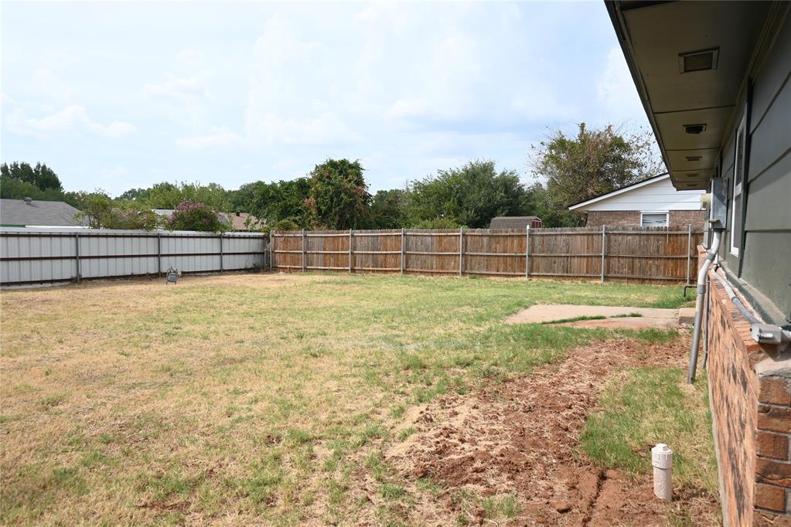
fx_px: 527
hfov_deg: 73.7
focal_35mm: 24
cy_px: 264
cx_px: 396
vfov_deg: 53.1
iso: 100
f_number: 7.1
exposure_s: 1/200
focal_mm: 16
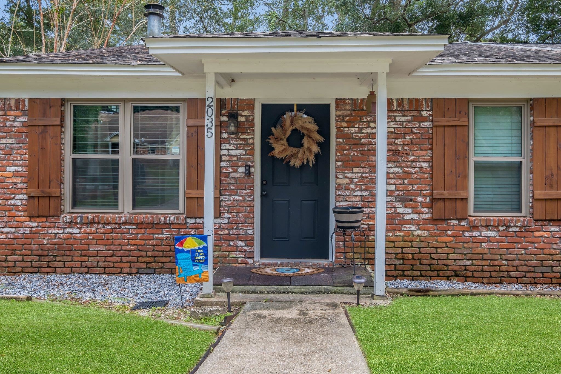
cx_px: 280
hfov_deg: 63.7
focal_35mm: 29
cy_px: 187
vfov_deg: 45.0
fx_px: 452
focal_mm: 19.1
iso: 250
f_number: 8
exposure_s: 1/50
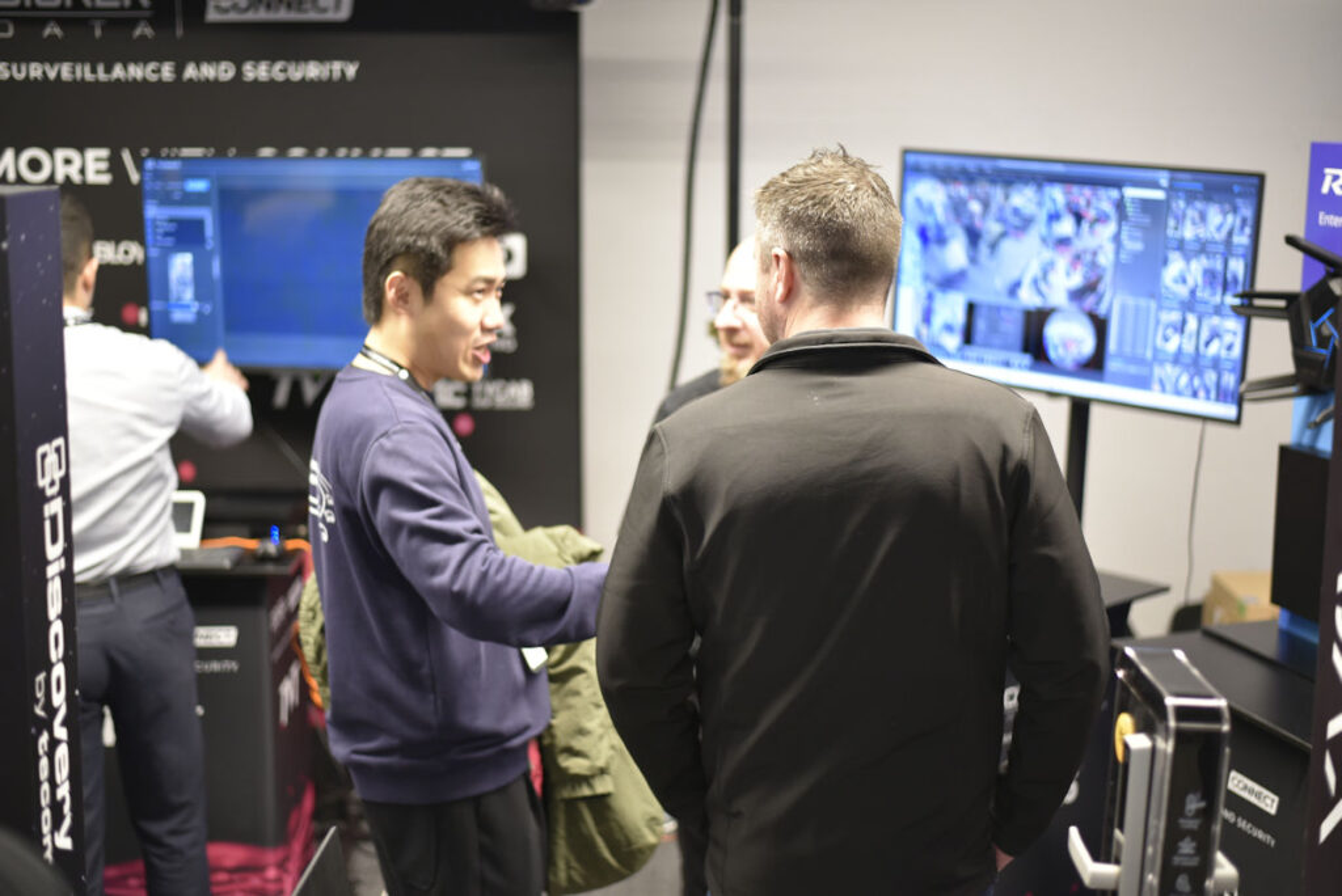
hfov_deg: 39.6
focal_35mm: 50
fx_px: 1865
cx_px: 671
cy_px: 448
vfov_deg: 27.0
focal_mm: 50
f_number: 2
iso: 800
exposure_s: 1/60
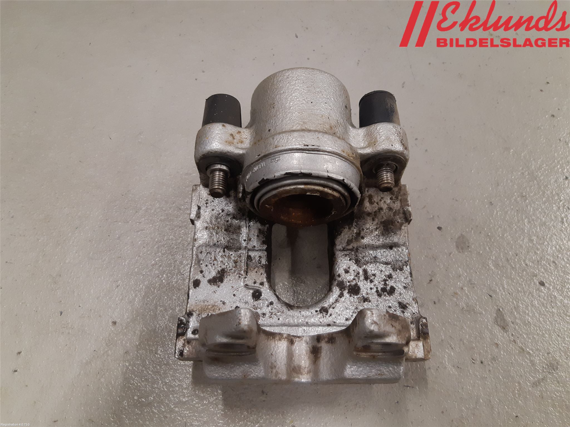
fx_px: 428
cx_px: 285
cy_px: 214
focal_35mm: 26
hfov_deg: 67.3
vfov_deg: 53.1
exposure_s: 1/50
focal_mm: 3.93
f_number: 1.7
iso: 160
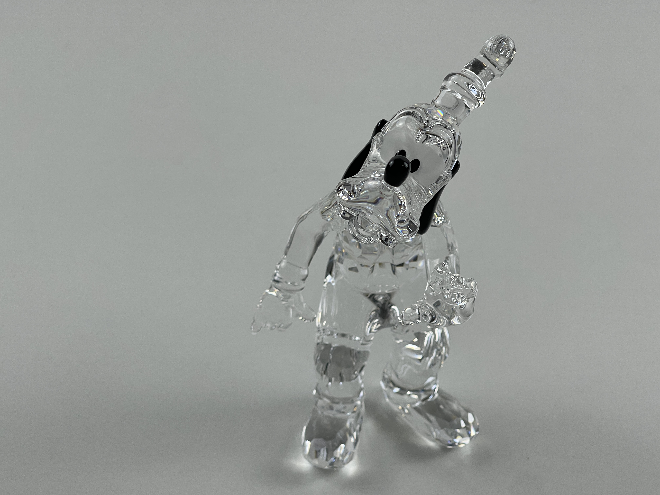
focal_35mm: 64
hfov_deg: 30.3
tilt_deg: -35.8
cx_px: 330
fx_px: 1220
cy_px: 248
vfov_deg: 22.9
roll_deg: -1.0
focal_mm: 7.5
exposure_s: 1/131
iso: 20
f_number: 2.2
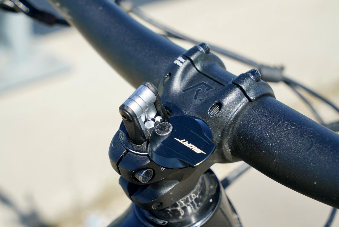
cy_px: 114
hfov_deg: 28.8
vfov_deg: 19.5
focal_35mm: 70
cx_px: 170
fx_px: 660
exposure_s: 1/160
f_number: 9
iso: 100
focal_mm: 70
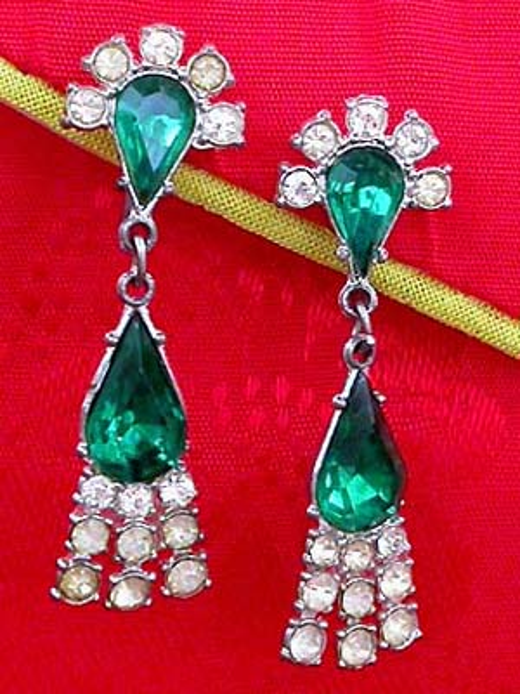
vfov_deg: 37.5
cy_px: 347
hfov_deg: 28.6
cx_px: 260
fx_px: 1021
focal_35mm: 51
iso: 184
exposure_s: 1/4
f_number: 2.9
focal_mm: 10.7
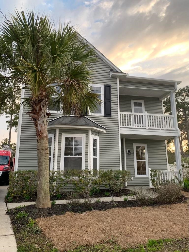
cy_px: 126
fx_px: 189
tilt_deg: +13.4
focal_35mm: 26
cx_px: 94
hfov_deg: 53.1
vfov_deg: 67.3
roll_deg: -0.5
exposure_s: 1/152
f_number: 1.8
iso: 25
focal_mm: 4.25
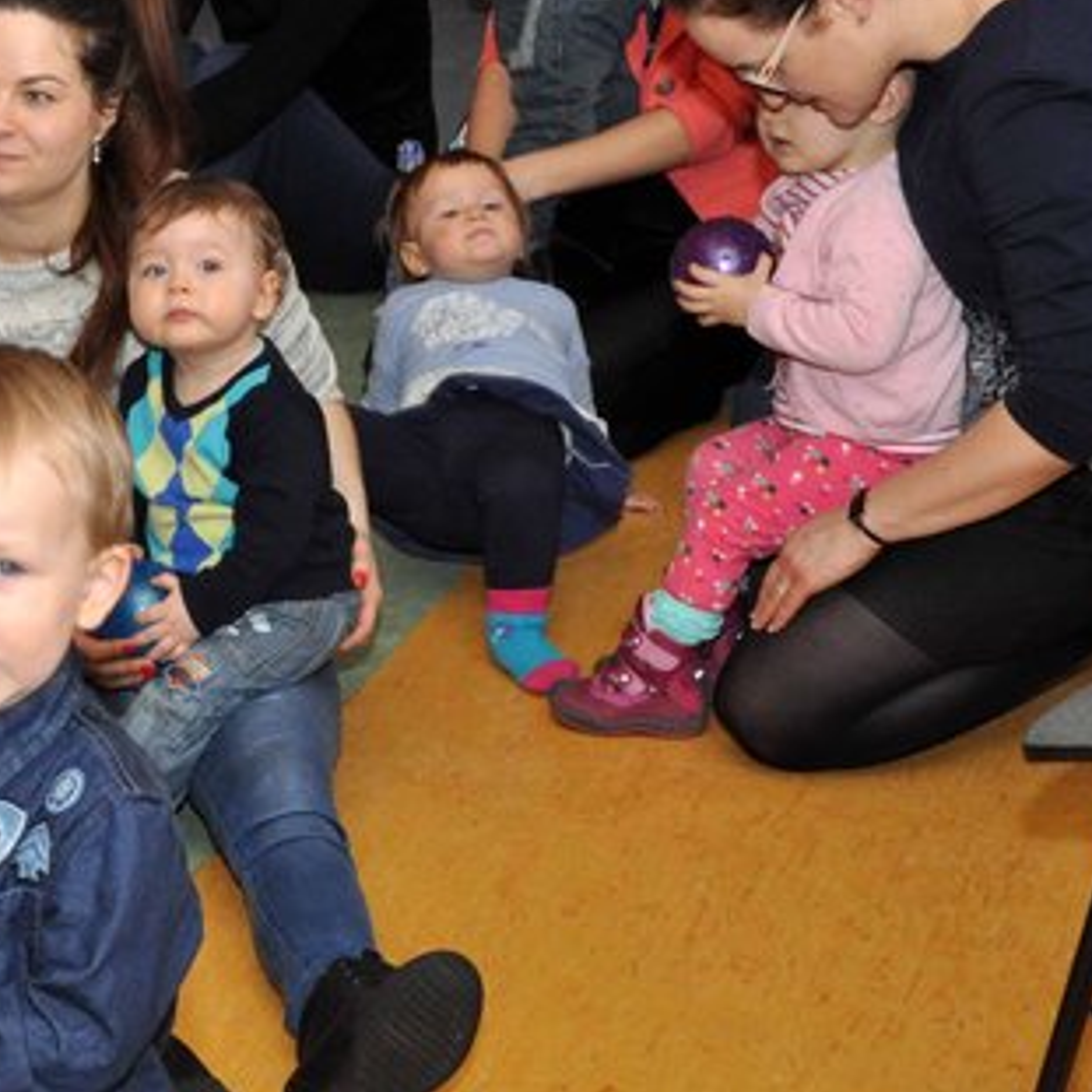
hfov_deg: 14.8
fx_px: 4176
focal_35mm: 117
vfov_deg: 14.9
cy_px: 393
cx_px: 130
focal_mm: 44
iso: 1250
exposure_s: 1/60
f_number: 13
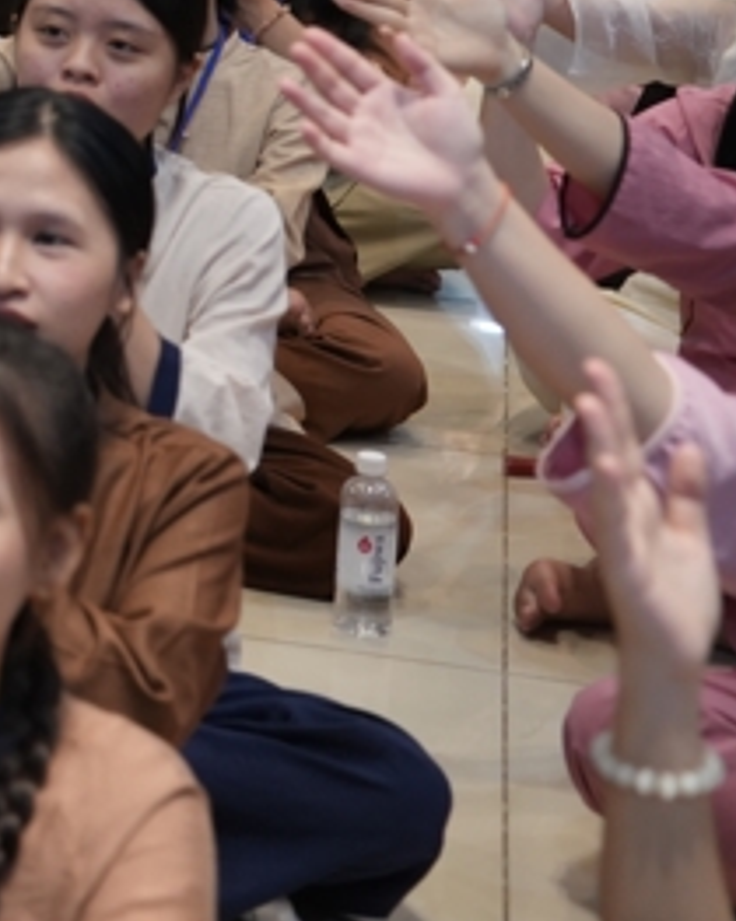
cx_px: -959
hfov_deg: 10.9
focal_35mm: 122
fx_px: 3326
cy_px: -193
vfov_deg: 15.2
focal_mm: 35
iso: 800
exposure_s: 1/100
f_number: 3.2
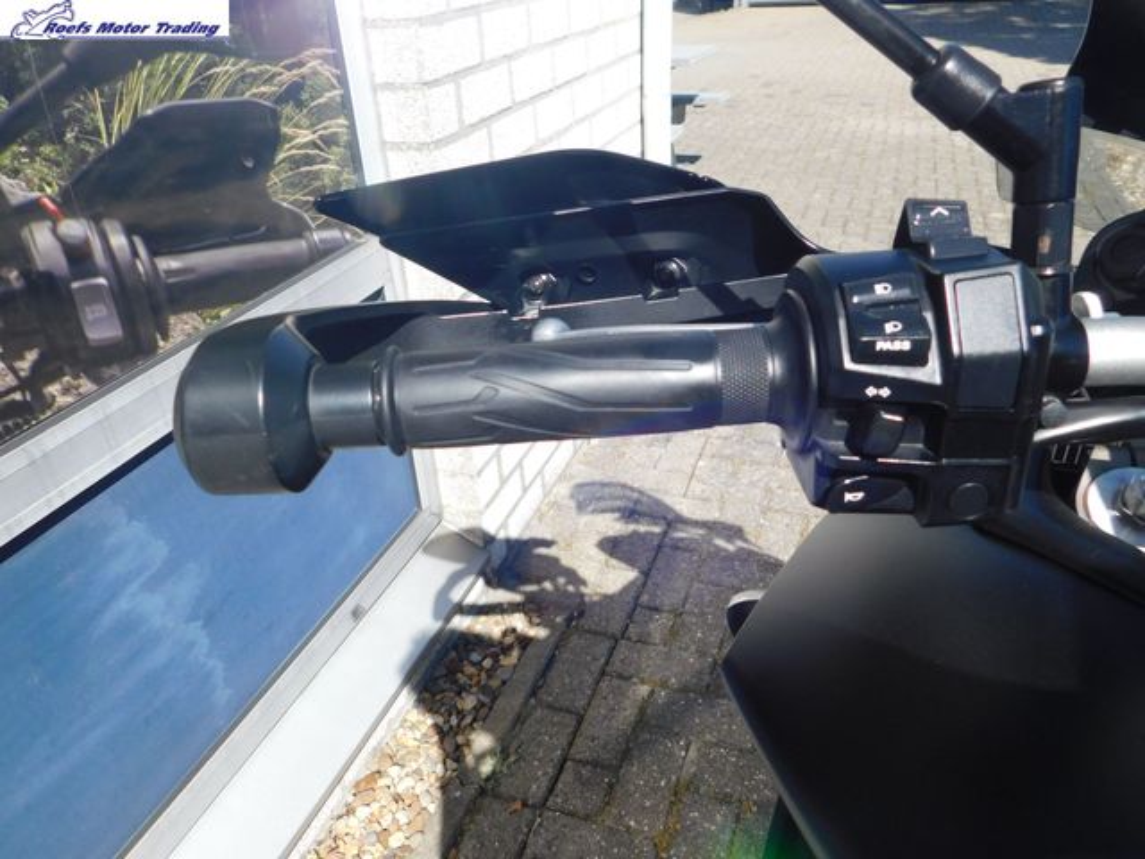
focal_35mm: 25
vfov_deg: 54.9
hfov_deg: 69.4
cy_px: 430
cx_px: 572
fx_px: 827
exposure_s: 1/1000
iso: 125
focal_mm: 4.5
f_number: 3.1
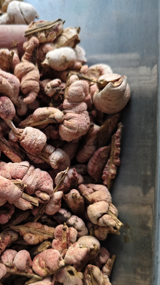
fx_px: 234
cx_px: 31
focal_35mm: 31
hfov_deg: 36.4
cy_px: 163
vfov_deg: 62.3
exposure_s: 1/50
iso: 449
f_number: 1.88
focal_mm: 5.56
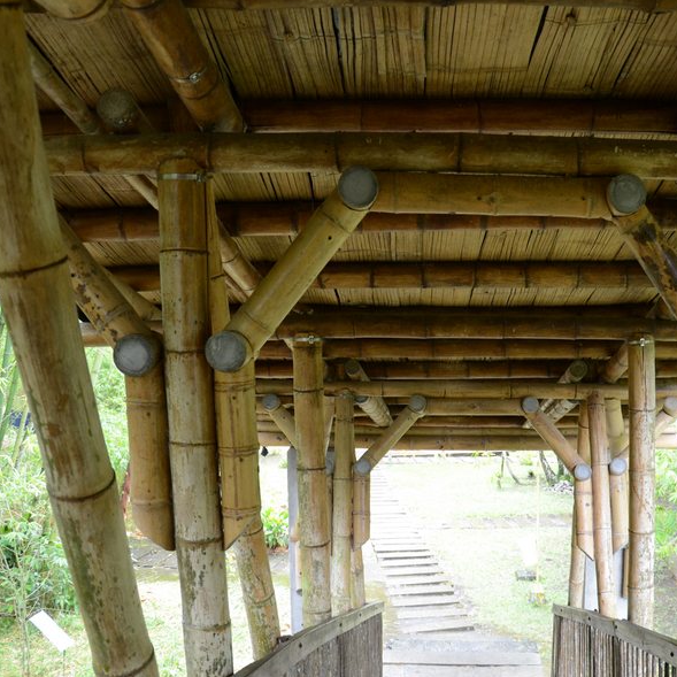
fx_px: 774
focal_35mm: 35
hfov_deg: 46.6
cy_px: 341
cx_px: 438
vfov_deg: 47.2
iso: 800
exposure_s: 1/80
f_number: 4.5
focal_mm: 18
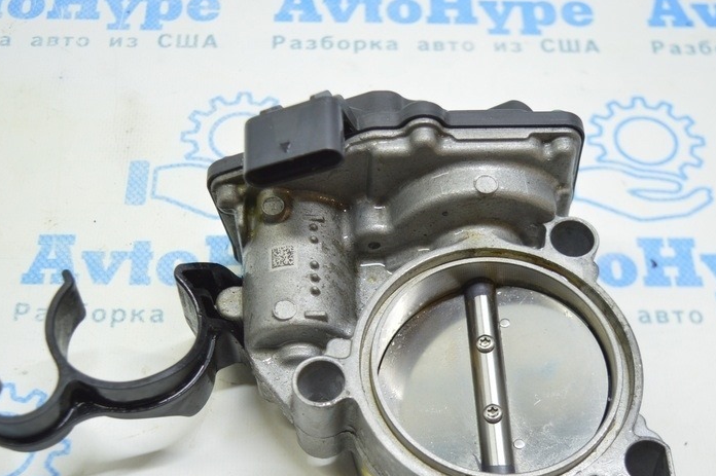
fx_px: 1053
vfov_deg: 25.2
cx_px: 353
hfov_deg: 37.5
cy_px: 349
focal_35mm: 53
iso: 400
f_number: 4
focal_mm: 24
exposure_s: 1/40
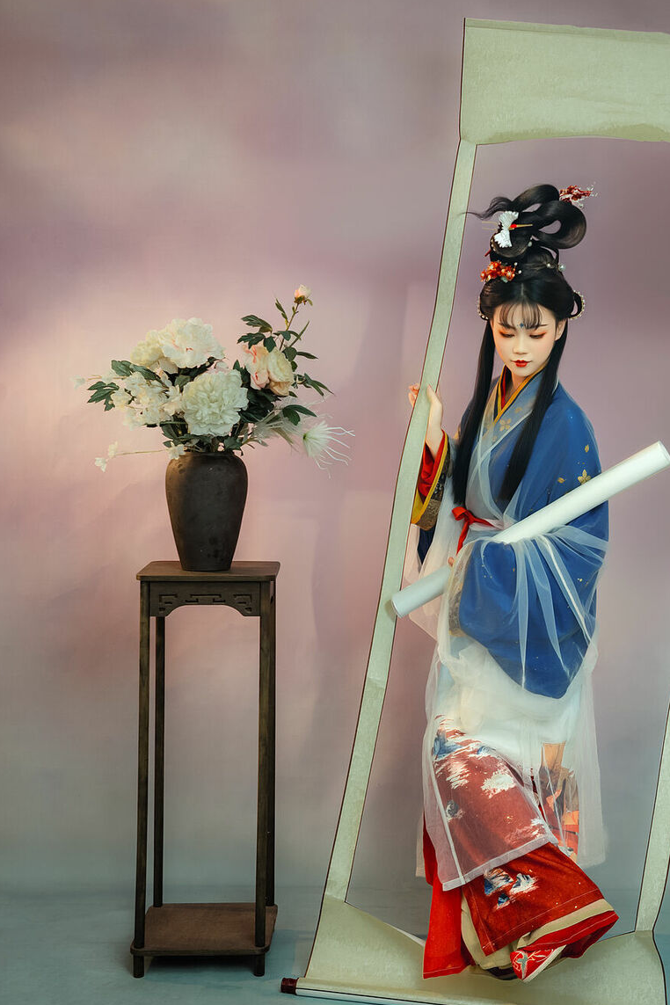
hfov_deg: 26.4
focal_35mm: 51
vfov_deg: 38.8
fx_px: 1424
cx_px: 423
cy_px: 434
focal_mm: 38
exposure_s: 1/80
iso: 320
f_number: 4
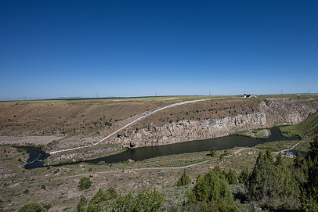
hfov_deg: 80.5
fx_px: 177
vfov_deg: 61.9
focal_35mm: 20
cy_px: 97
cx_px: 218
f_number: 8
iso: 100
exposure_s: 1/500
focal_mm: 14
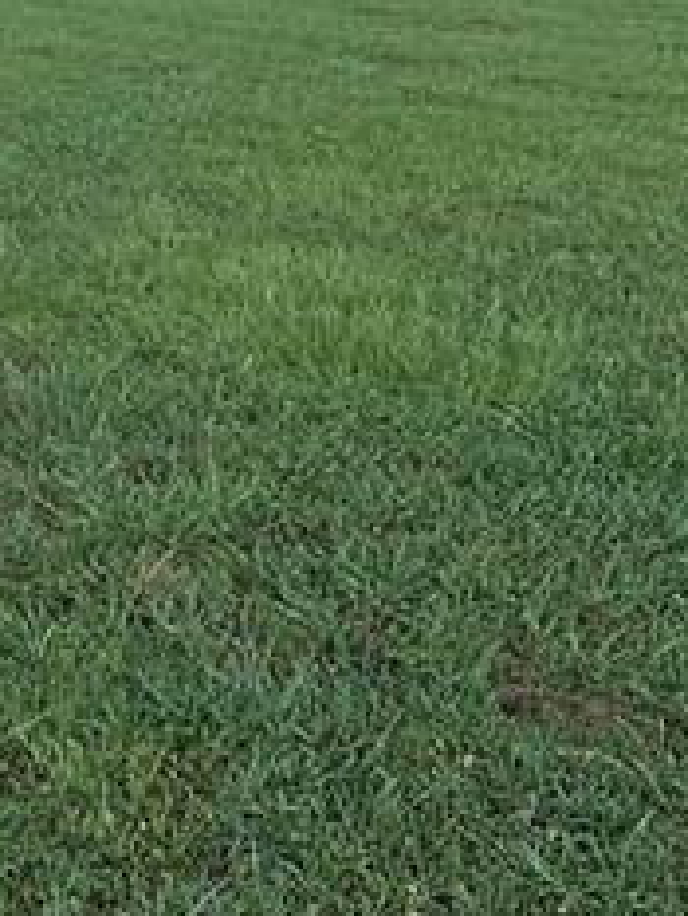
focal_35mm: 79
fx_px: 2092
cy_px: -130
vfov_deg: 23.0
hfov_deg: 17.2
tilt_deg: +1.8
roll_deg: -1.4
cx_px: -291
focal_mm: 6.86
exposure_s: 1/2882
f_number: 1.78
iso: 80
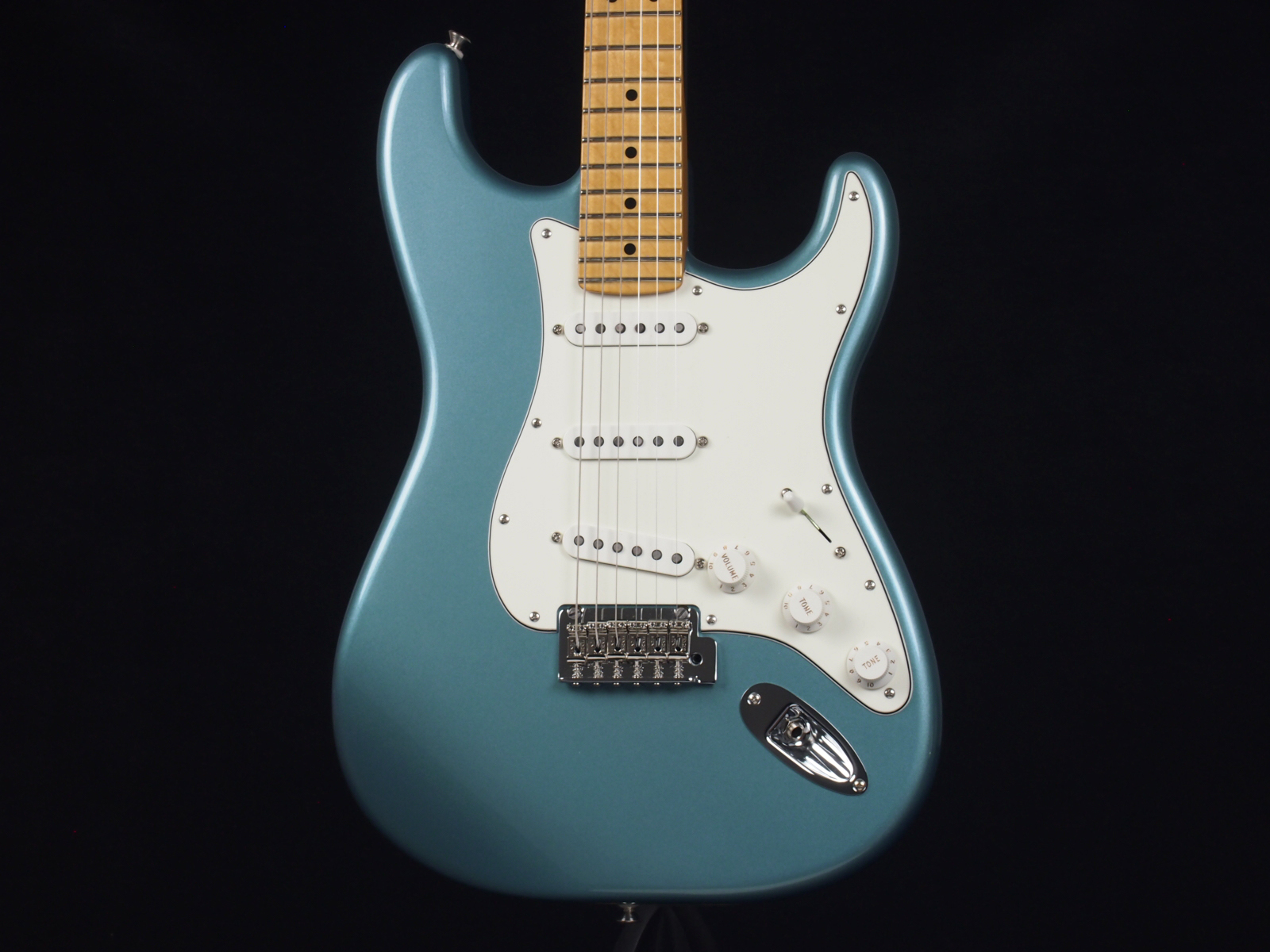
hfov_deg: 23.3
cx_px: 635
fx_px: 3082
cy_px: 476
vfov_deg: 17.6
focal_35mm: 84
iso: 200
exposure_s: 1/4
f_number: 11
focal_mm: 42
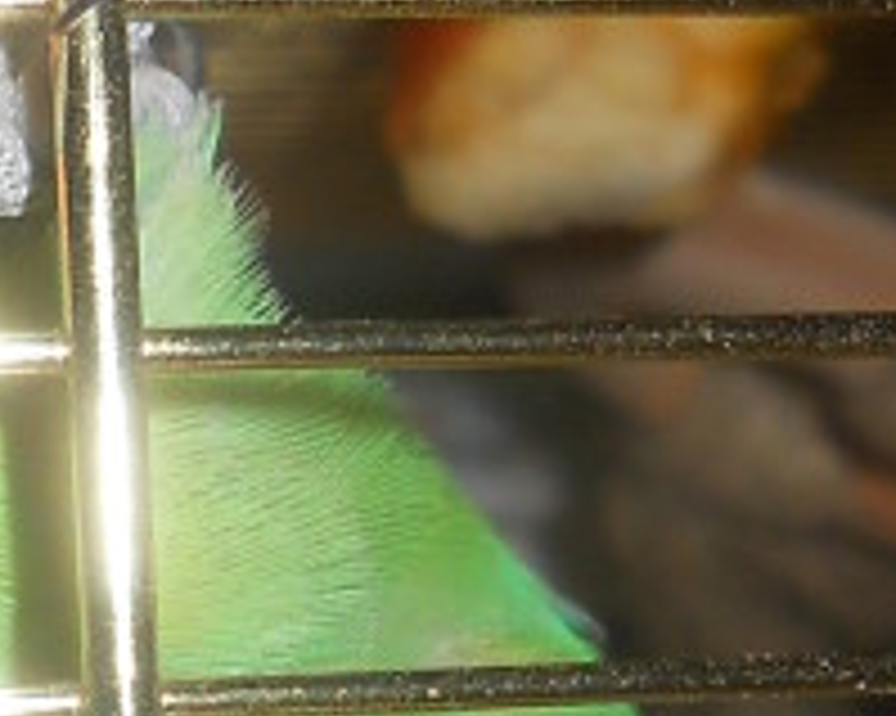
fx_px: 5460
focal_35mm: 206
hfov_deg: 9.3
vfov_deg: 7.4
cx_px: -122
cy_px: 1045
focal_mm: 6.72
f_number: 5.5
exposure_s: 1/30
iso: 80
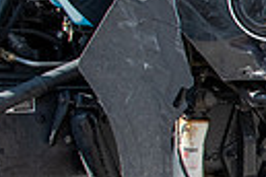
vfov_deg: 12.6
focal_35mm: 108
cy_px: 168
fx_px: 798
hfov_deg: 14.5
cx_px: 581
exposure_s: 1/320
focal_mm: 16
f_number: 11
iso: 500
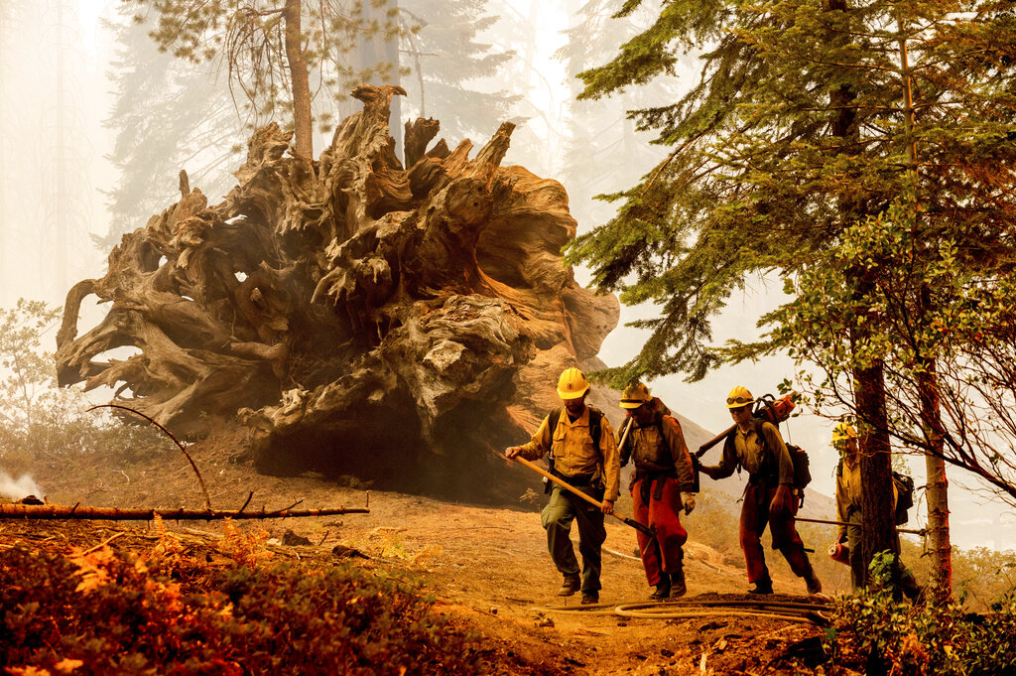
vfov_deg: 15.2
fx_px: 2538
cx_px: 508
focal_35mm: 90
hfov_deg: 22.6
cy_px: 338
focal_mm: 90
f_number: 5.6
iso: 560
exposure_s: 1/250
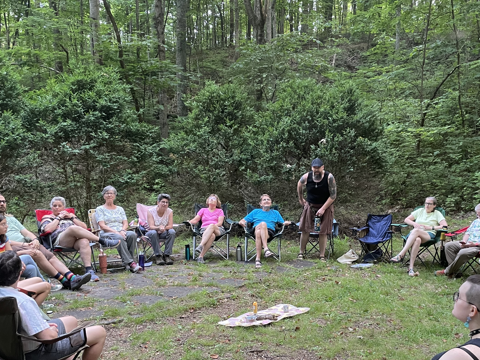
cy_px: 241
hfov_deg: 48.7
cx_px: 285
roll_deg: -2.9
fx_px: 527
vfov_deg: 37.3
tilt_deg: -7.8
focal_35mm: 38
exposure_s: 1/60
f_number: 1.6
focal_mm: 4.2
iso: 160
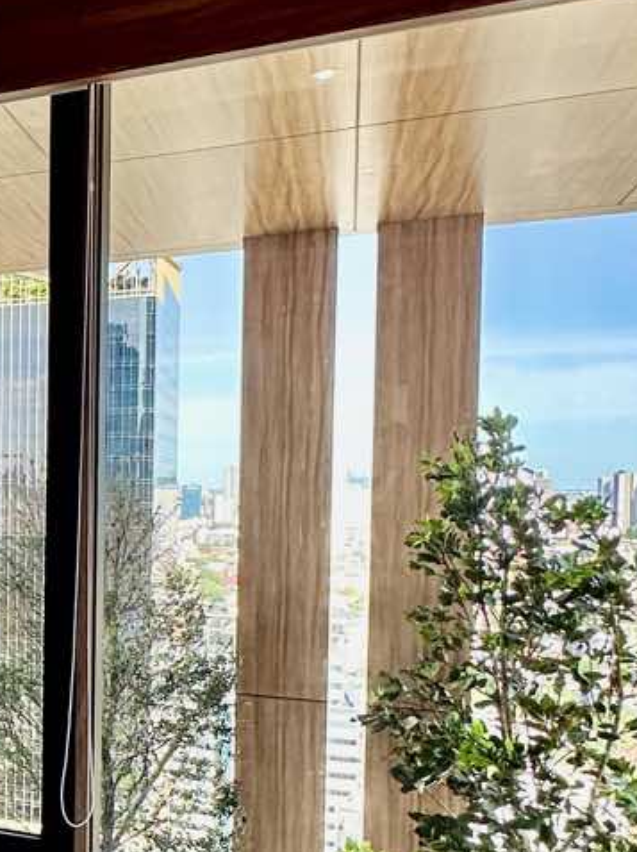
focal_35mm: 47
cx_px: -384
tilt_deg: -1.4
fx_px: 1155
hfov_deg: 23.1
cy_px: 520
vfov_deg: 40.2
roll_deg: -0.4
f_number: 2.2
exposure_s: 1/125
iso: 40
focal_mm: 2.22
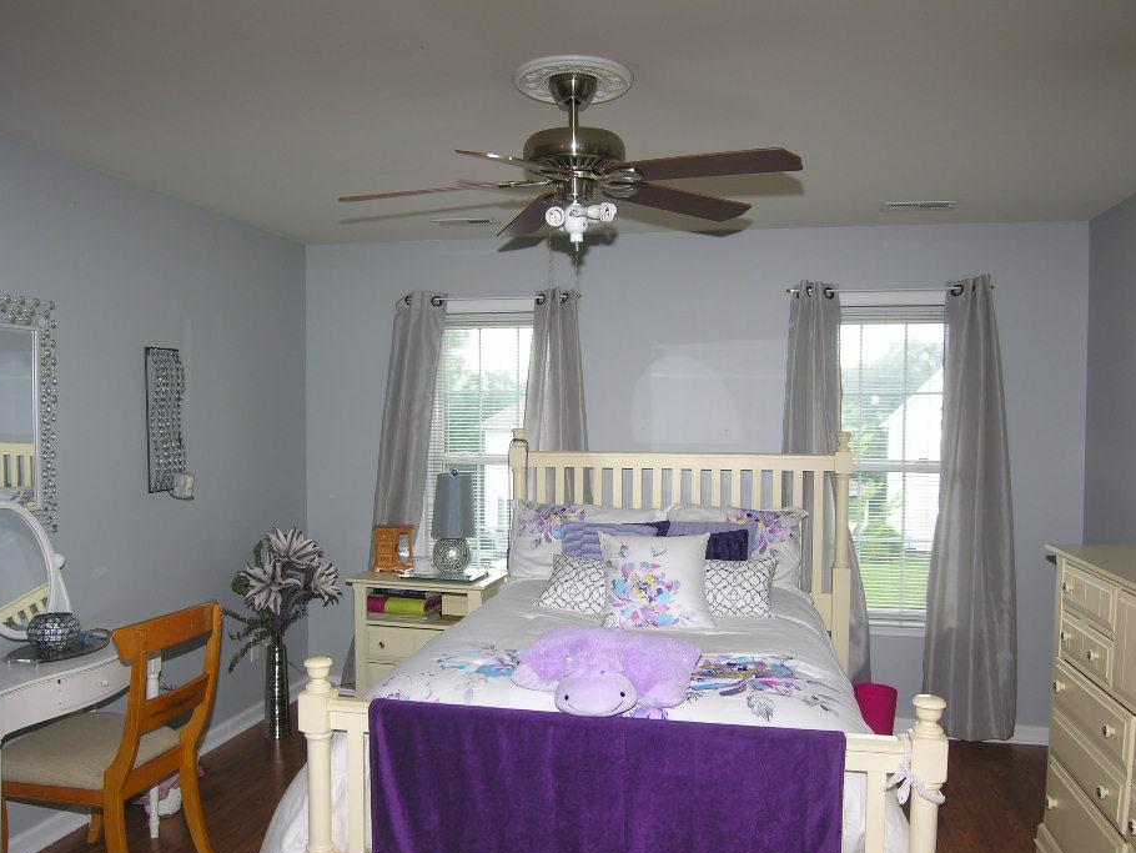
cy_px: 470
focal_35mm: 27
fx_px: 886
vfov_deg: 51.3
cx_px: 579
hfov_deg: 65.3
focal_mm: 6.1
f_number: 4.1
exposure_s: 1/34.4
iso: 50
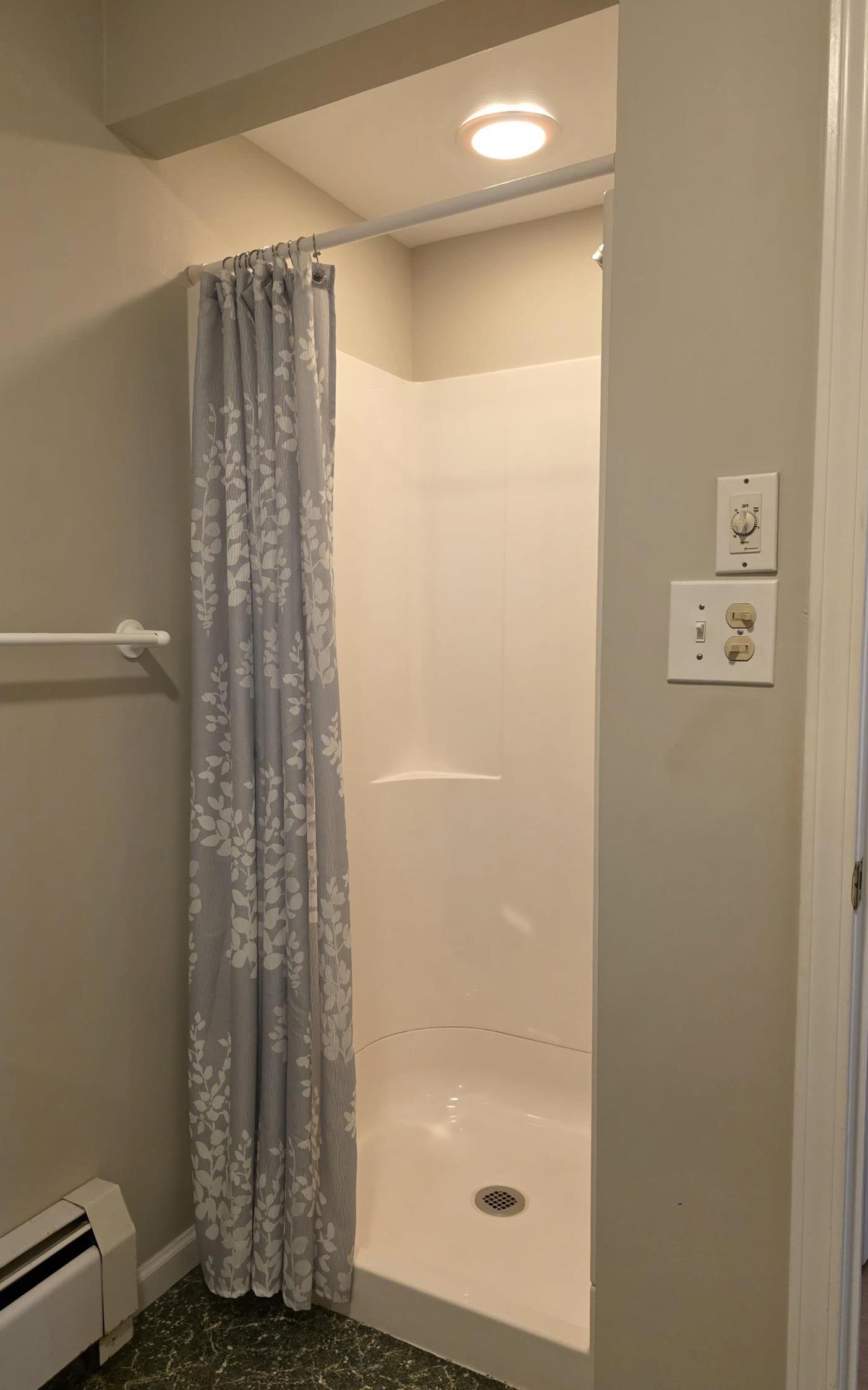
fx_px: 946
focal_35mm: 25
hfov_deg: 49.2
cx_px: 401
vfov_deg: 72.5
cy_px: 702
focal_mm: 6.3
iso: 640
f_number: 1.7
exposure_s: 1/120
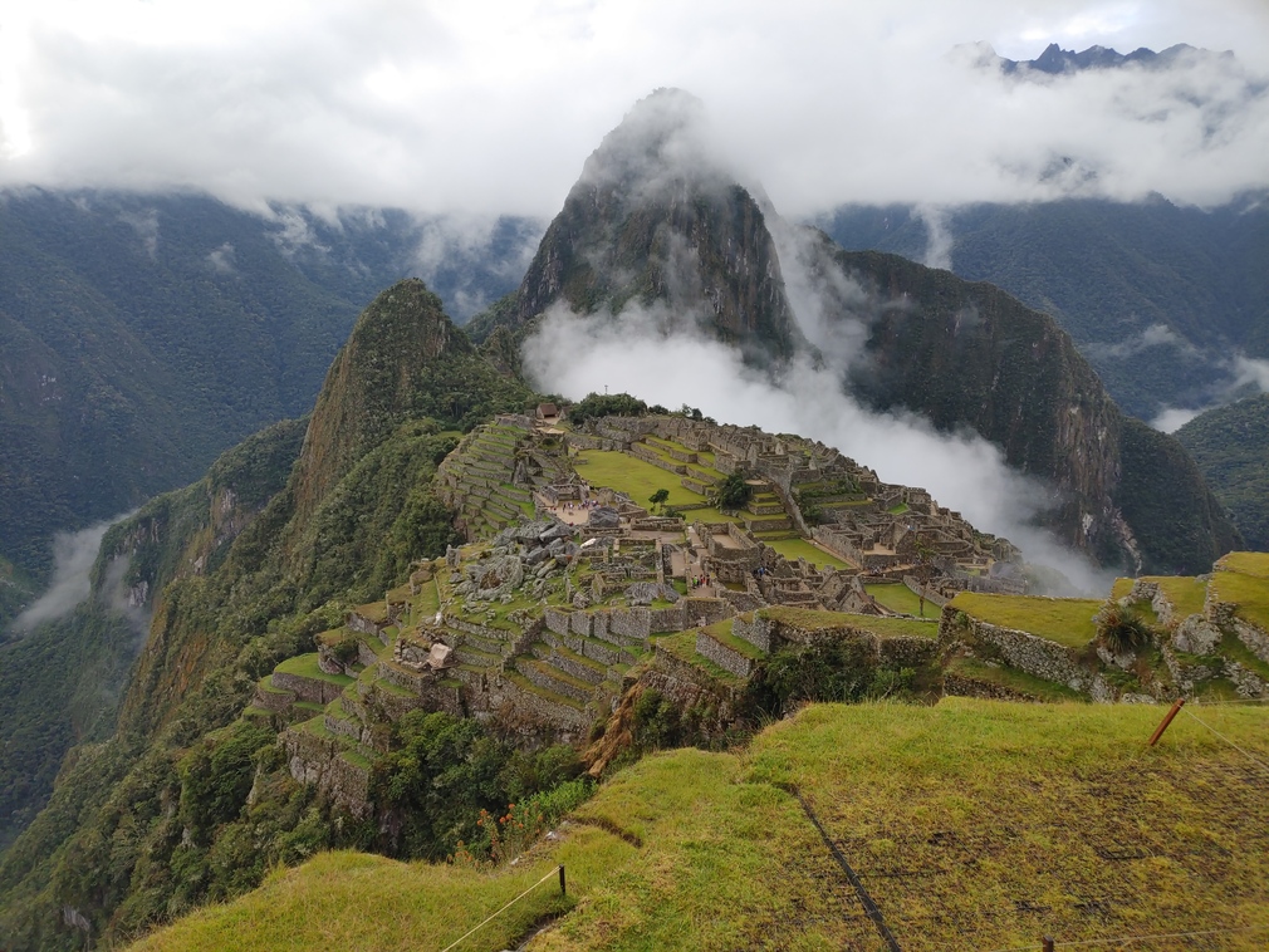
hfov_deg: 67.3
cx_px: 634
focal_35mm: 26
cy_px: 476
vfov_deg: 53.1
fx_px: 953
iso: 50
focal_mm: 5.58
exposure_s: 1/350
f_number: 1.8
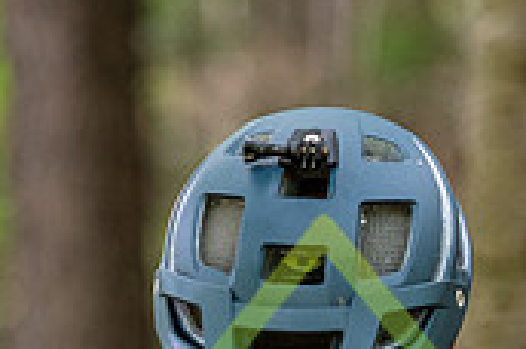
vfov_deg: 2.5
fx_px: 7904
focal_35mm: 542
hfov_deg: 3.8
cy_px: 410
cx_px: 117
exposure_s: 1/250
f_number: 2.8
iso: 2500
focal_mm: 130
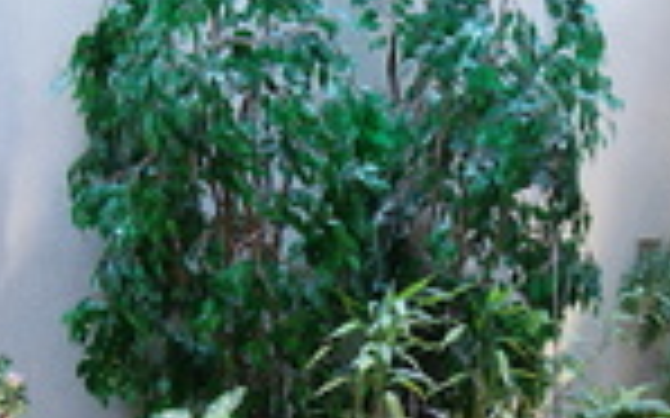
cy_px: 362
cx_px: 288
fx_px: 1862
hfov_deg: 20.4
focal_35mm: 102
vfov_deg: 12.7
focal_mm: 18
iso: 400
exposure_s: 1/30
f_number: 3.5
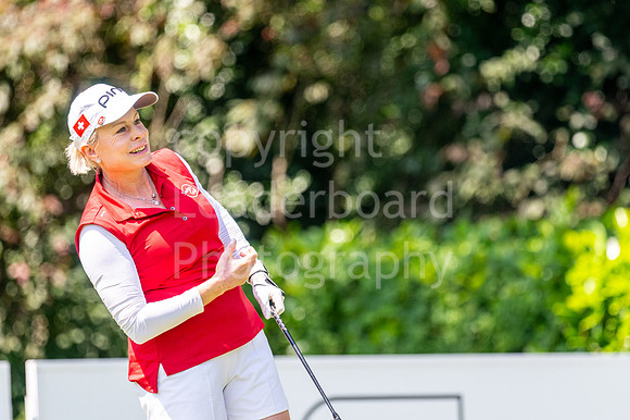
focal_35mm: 450
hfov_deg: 4.6
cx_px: 315
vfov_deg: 3.1
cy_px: 210
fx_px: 7870
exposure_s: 1/1000
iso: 200
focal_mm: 300
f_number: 4.5
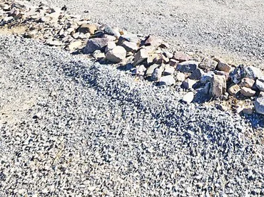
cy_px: -61
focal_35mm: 36
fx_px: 274
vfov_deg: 30.7
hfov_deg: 42.4
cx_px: 278
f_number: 2.2
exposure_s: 1/1936
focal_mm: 2.2
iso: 50
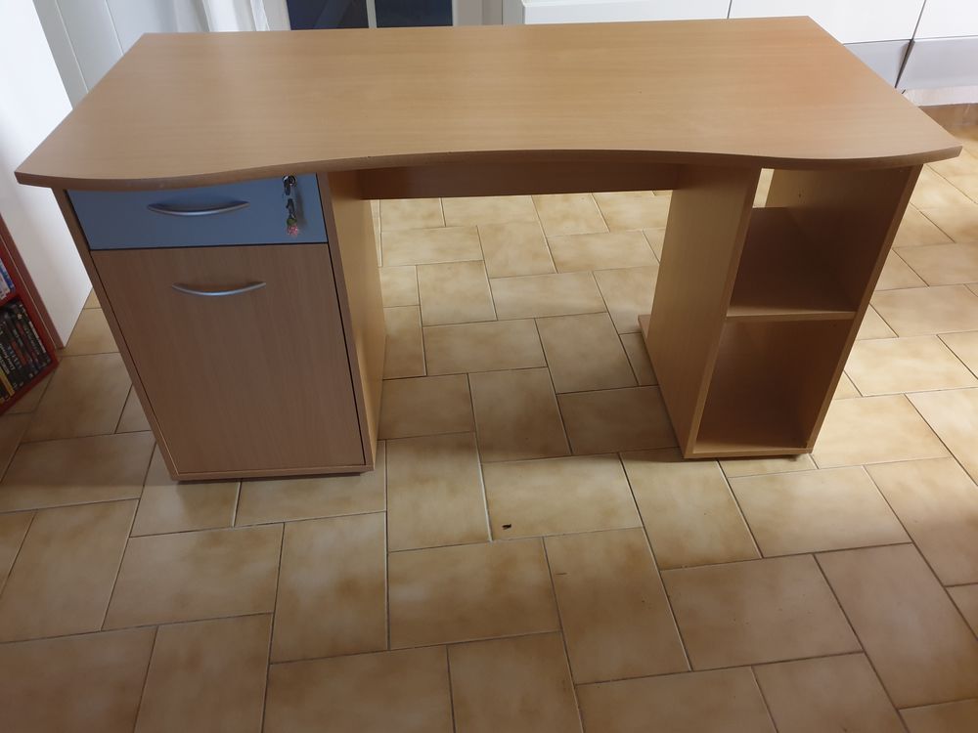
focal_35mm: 26
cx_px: 489
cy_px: 366
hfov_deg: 67.3
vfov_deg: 53.1
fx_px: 735
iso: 250
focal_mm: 4.3
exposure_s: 1/11
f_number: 1.5
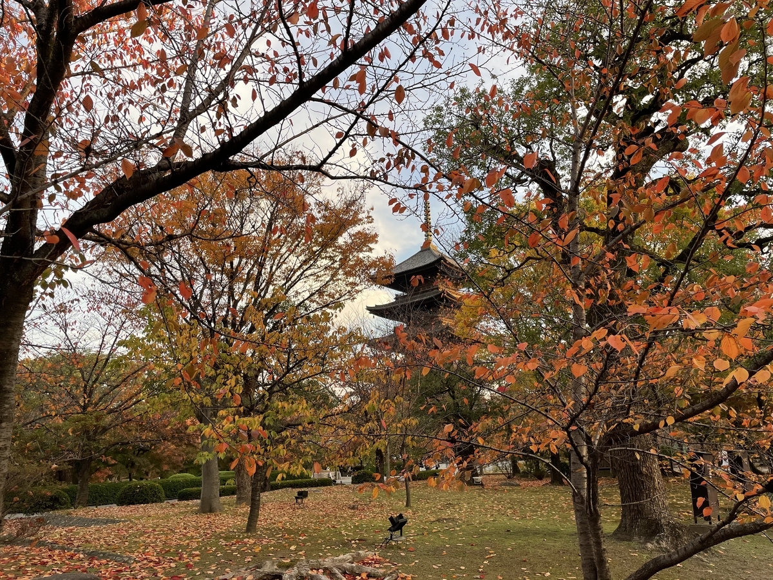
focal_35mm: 26
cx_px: 386
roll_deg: +1.4
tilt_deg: +15.7
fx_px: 581
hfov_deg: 67.3
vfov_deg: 53.1
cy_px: 290
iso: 32
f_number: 1.6
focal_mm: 4.2
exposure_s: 1/471
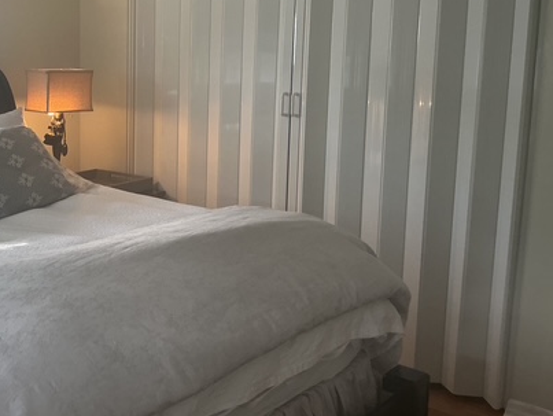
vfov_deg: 31.4
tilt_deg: -8.2
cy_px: 155
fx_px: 736
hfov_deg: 39.9
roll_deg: +0.0
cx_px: 126
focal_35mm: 46
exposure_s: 1/50
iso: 40
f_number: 1.8
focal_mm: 3
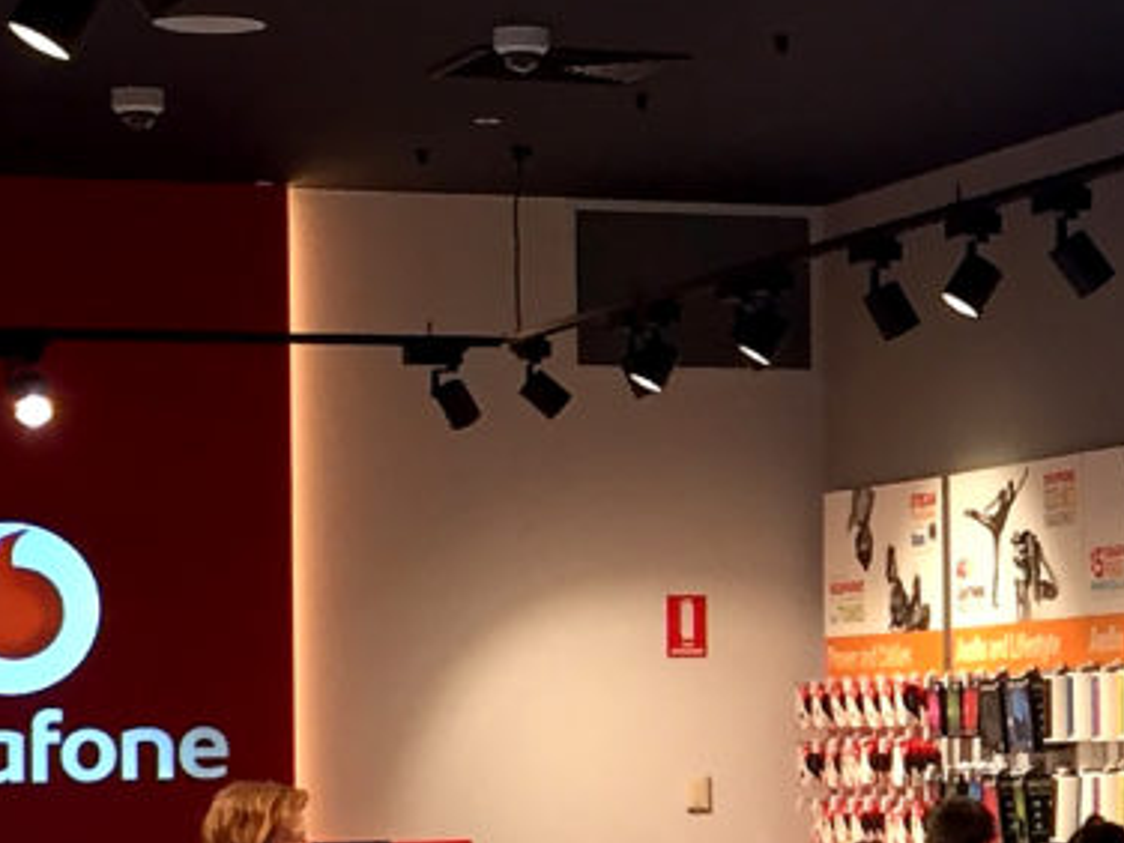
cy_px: 634
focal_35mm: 158
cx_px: 1641
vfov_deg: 9.4
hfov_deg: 12.0
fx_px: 5130
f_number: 2.2
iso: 32
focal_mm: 4.15
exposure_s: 1/33
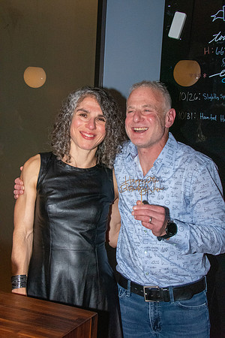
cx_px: 112
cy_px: 169
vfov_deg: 37.9
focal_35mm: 52
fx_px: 492
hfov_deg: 25.8
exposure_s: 1/160
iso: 5000
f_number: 14
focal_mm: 35
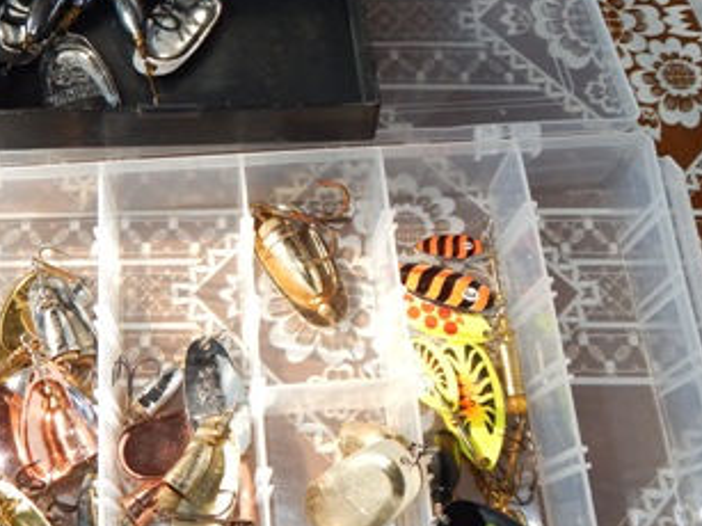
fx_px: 872
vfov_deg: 33.6
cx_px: 261
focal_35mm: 43
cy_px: 242
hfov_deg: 43.5
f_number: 3
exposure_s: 1/200
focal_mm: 4
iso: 125
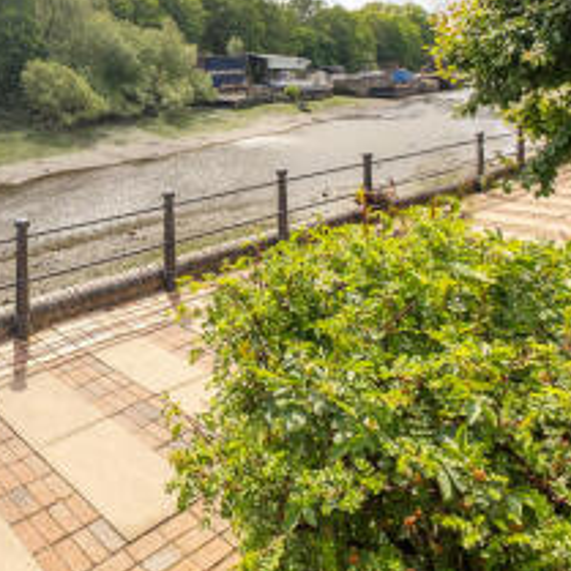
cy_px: 149
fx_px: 541
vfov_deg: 53.3
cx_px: -22
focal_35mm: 29
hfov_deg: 45.3
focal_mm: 10
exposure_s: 1/320
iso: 320
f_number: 6.4
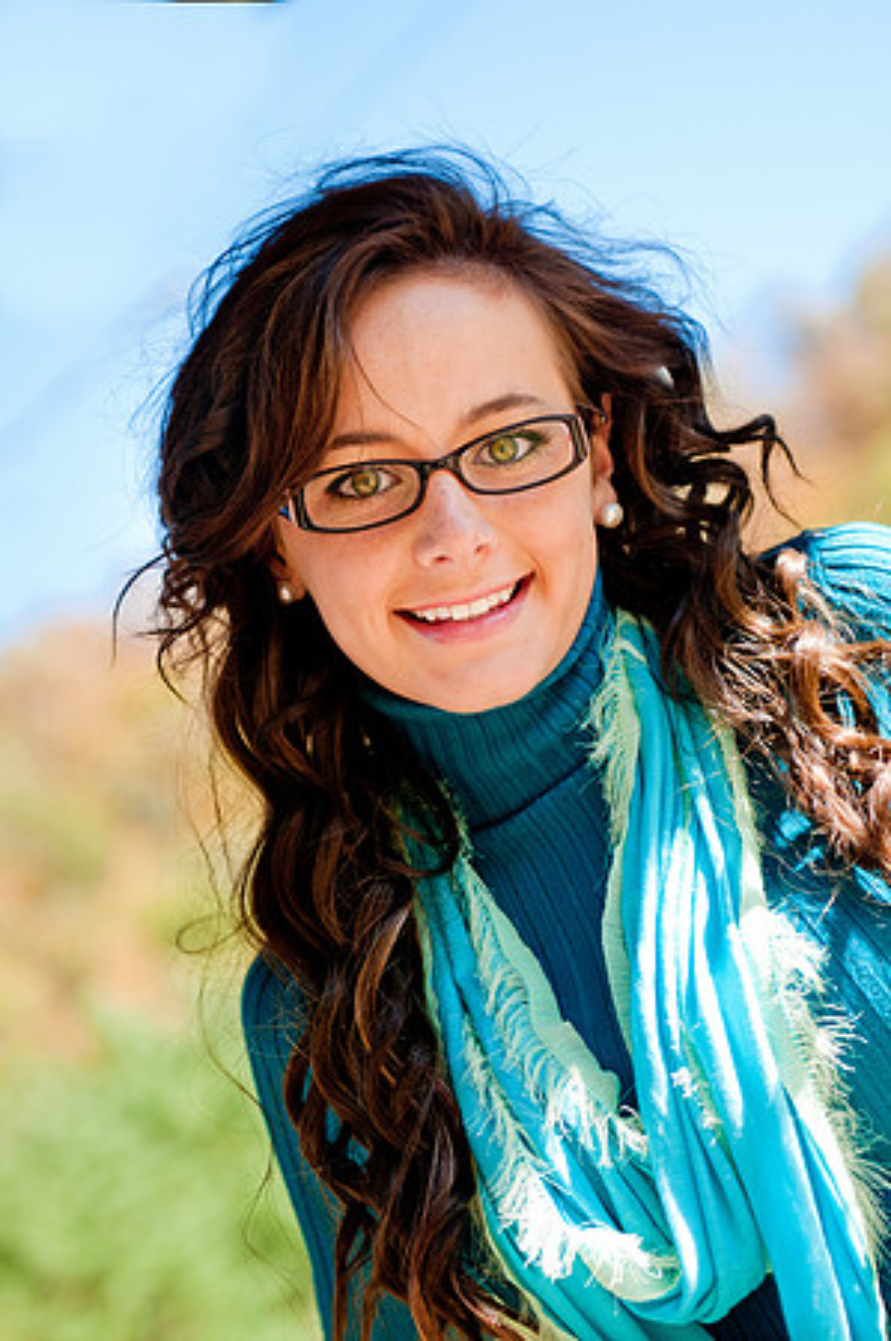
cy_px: 670
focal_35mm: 93
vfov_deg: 21.9
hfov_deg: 14.7
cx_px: 446
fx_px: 3460
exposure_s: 1/320
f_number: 3.2
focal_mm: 62
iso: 200
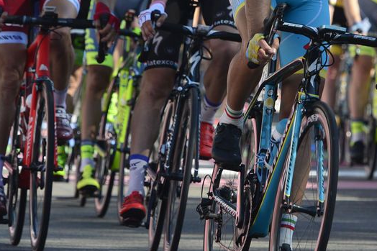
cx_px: 296
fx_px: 5109
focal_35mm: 488
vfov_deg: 2.8
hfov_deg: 4.2
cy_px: 21
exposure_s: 1/1000
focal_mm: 250
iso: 1000
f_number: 9
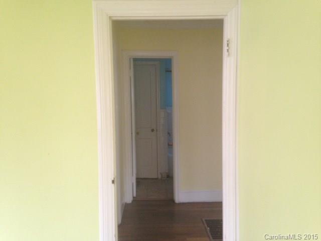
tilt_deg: -4.6
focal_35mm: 33
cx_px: 160
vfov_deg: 42.9
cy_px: 120
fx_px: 306
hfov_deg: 55.4
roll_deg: +0.8
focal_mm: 4.12
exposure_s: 1/20
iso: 160
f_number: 2.4
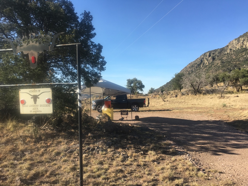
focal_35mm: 29
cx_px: 124
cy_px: 93
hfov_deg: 61.7
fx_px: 208
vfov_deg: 48.2
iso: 25
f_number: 2.2
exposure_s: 1/938
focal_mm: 4.15
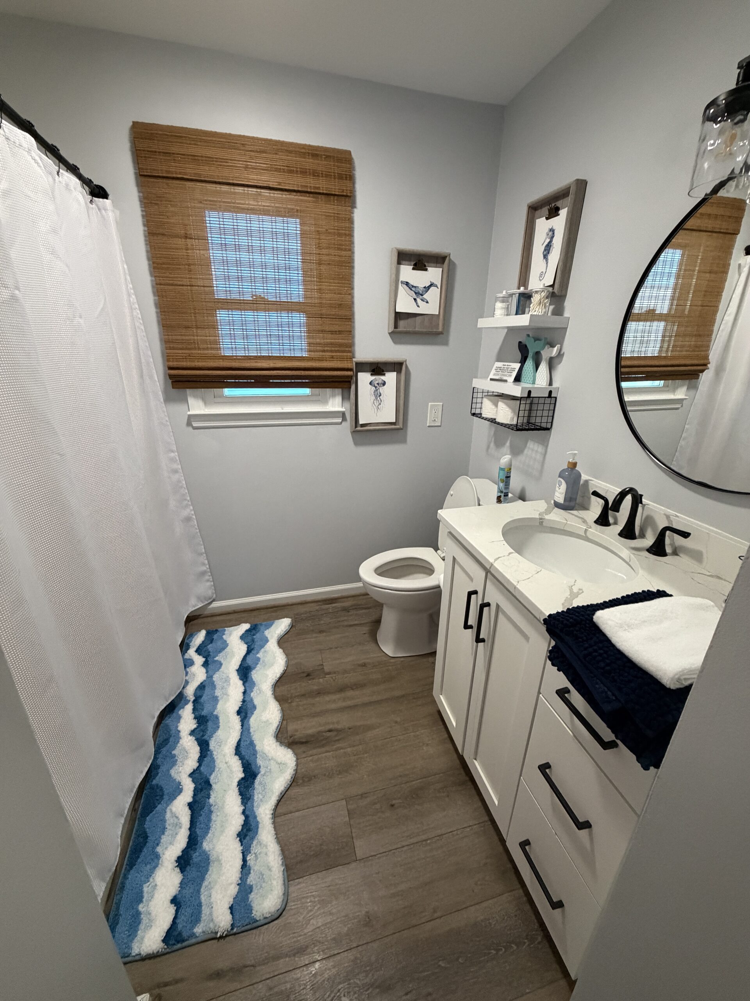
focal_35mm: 14
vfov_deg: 102.1
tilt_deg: -21.2
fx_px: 404
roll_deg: -0.8
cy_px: 500
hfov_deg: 85.7
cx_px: 375
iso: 500
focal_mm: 2.22
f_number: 2.2
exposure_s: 1/60
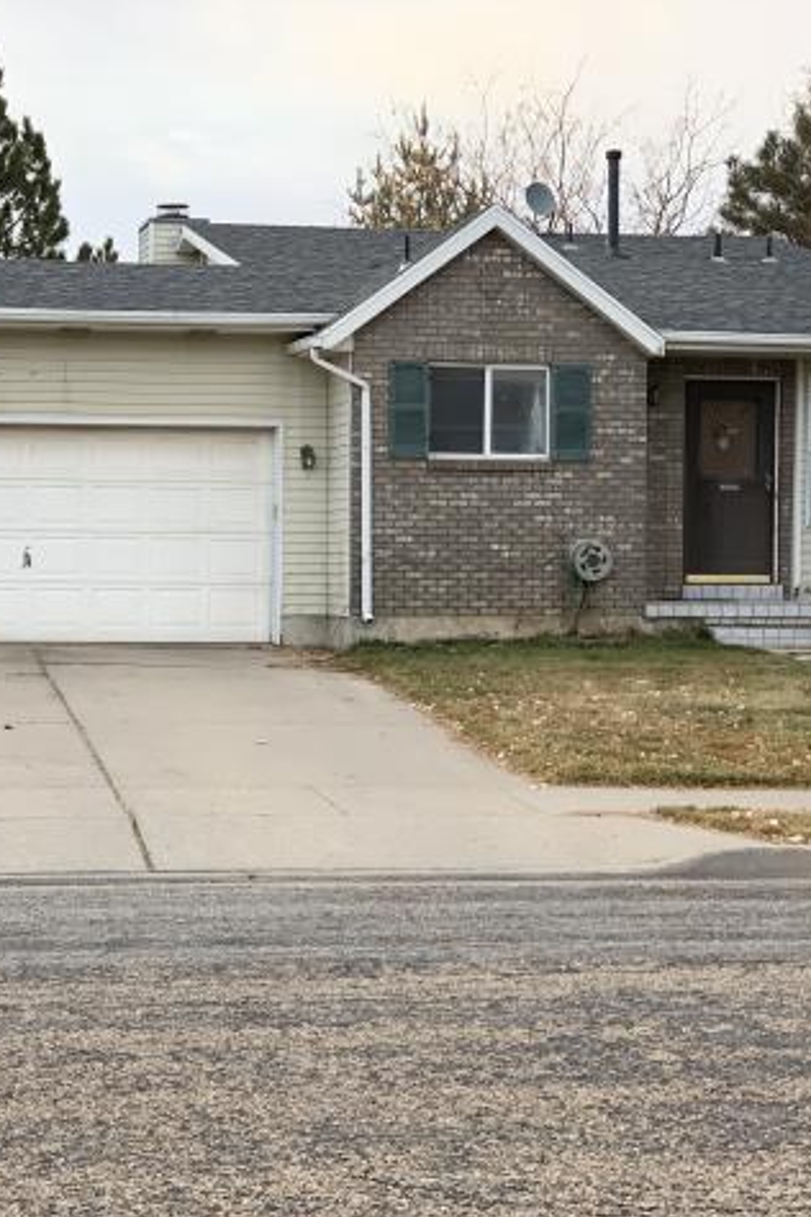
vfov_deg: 27.7
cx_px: 252
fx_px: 2467
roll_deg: -0.2
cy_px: 608
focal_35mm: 73
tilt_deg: +0.3
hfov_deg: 18.6
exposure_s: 1/122
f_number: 2.4
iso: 25
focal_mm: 6
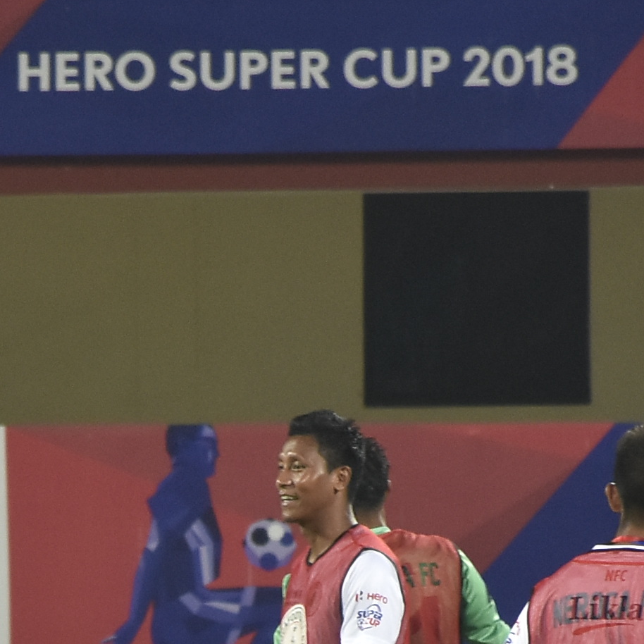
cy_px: 844
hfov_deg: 2.0
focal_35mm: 878
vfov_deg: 2.0
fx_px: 18480
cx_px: -28
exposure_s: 1/250
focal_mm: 140
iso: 800
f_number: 5.6
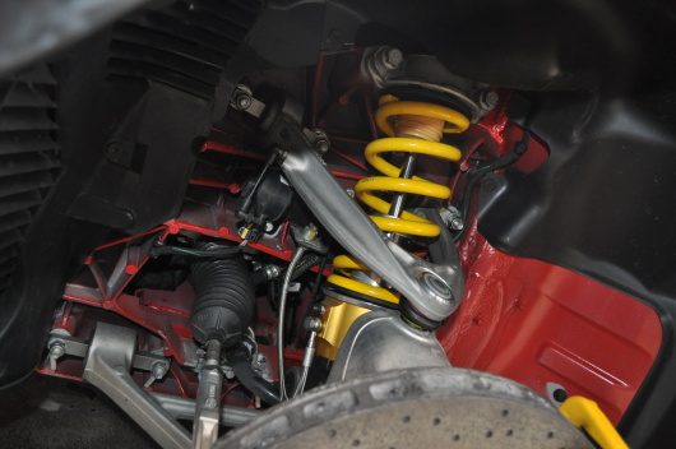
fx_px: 619
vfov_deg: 39.9
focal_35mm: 33
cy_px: 224
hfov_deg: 57.3
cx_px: 338
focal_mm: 22
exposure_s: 1/60
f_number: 3.8
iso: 800
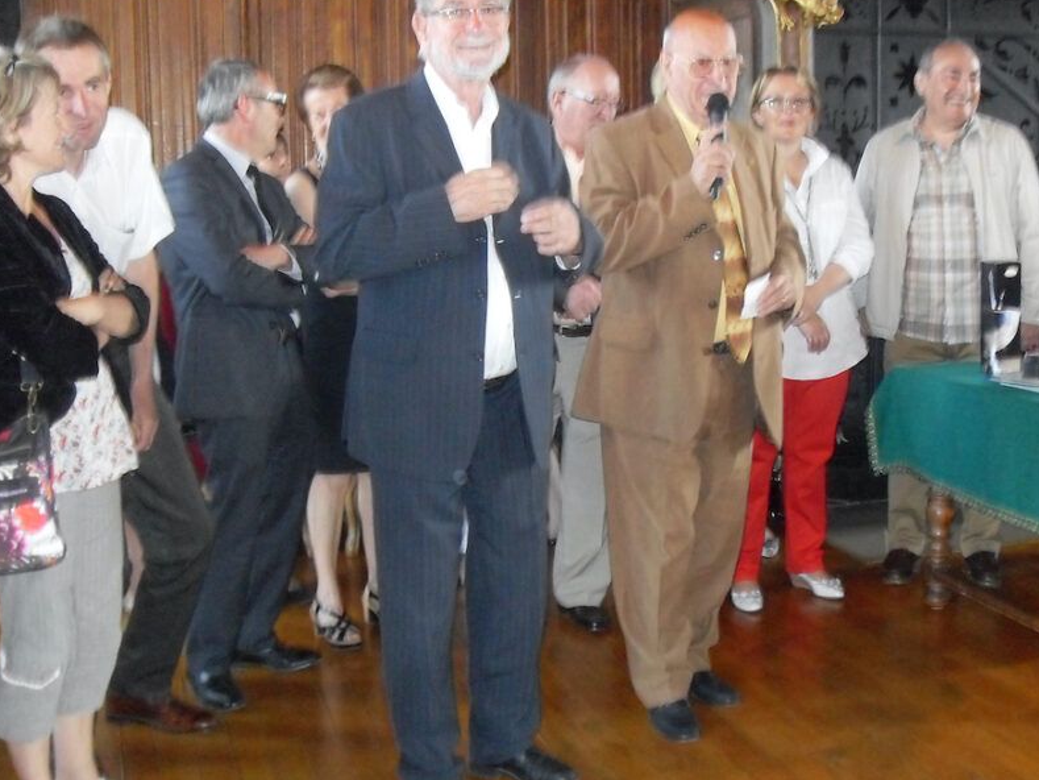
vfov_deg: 30.3
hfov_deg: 39.5
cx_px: 626
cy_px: 361
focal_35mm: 48
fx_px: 1441
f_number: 2.8
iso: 400
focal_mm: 6.3
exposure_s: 1/45
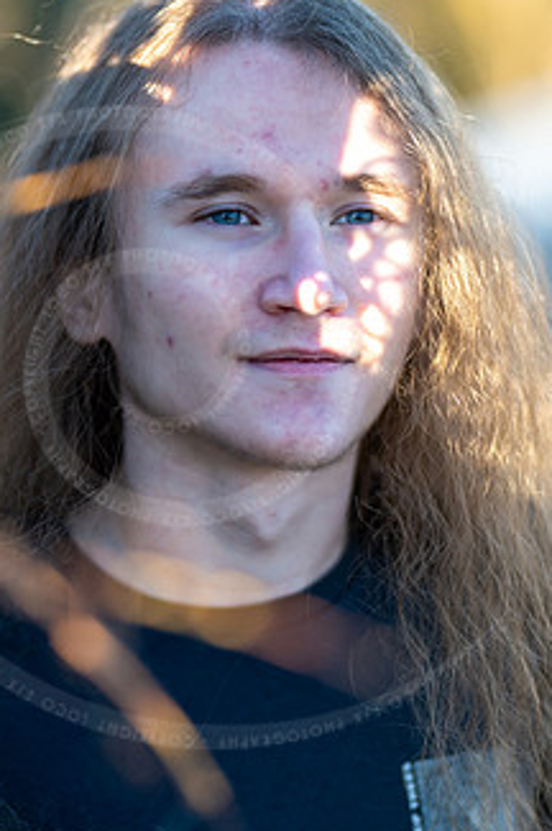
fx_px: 4056
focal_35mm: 176
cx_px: 189
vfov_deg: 11.7
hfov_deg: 7.8
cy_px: 417
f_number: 1.2
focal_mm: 85
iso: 64
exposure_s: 1/640
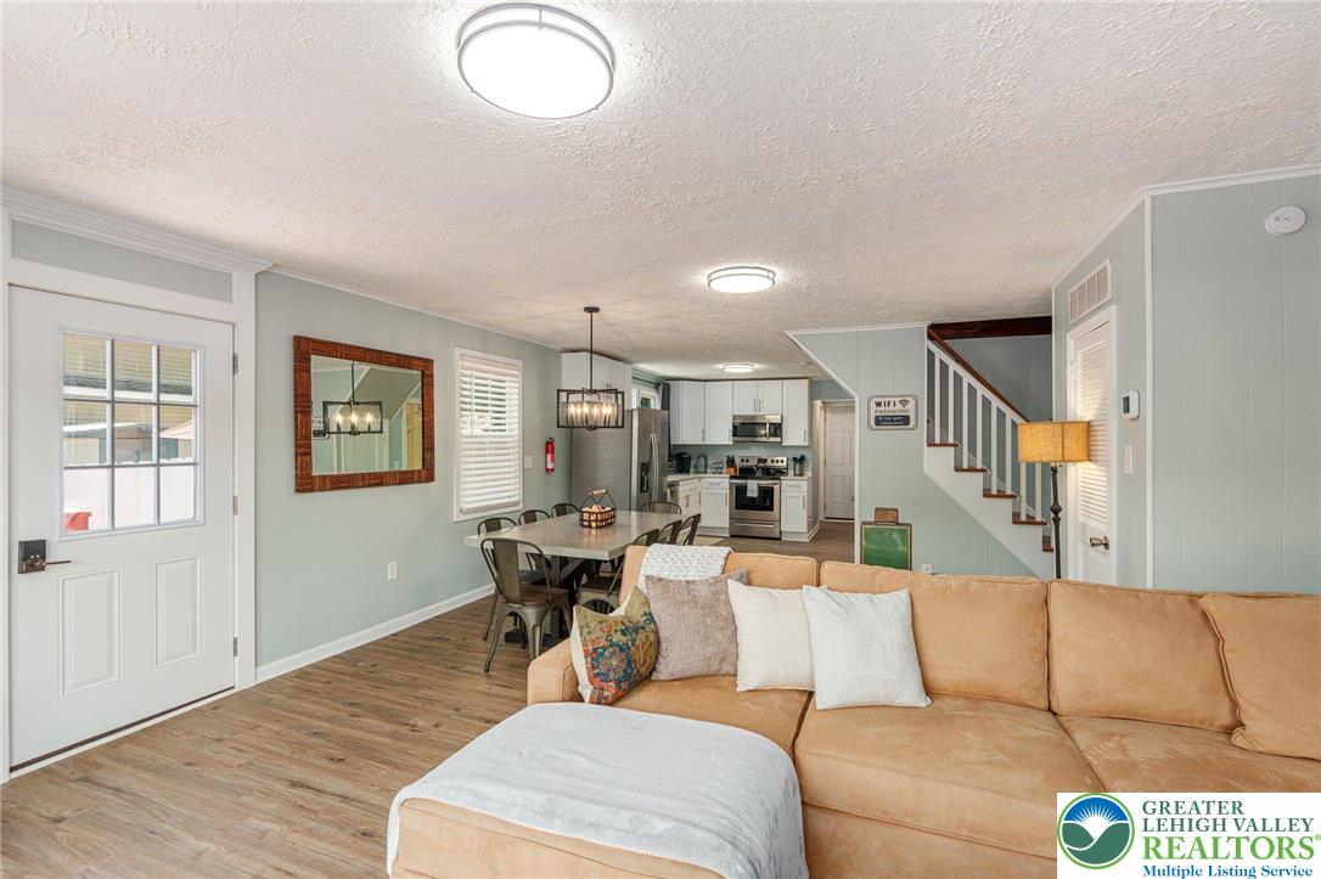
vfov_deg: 73.7
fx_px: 587
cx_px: 660
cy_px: 440
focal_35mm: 16
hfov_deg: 96.8
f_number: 7.1
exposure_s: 1/20
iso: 320
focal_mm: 16
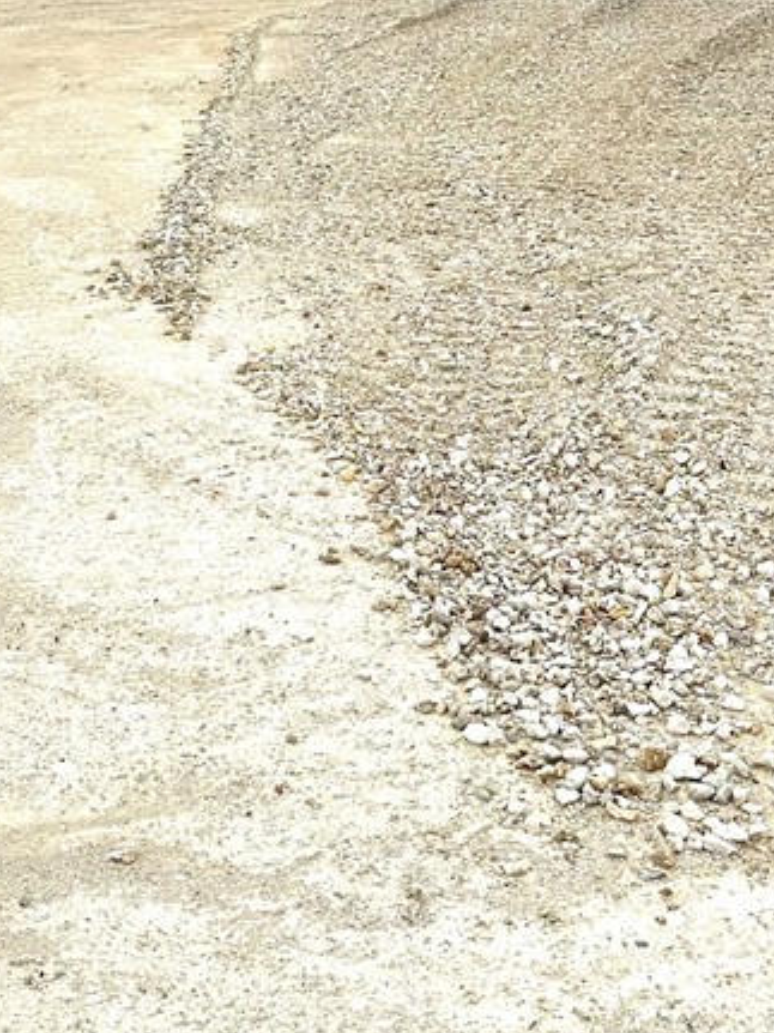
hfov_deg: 25.5
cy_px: 113
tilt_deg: -6.9
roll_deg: -0.4
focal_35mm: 57
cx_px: 237
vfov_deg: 32.2
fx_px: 1700
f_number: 1.78
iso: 80
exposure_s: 1/8929
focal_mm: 6.86
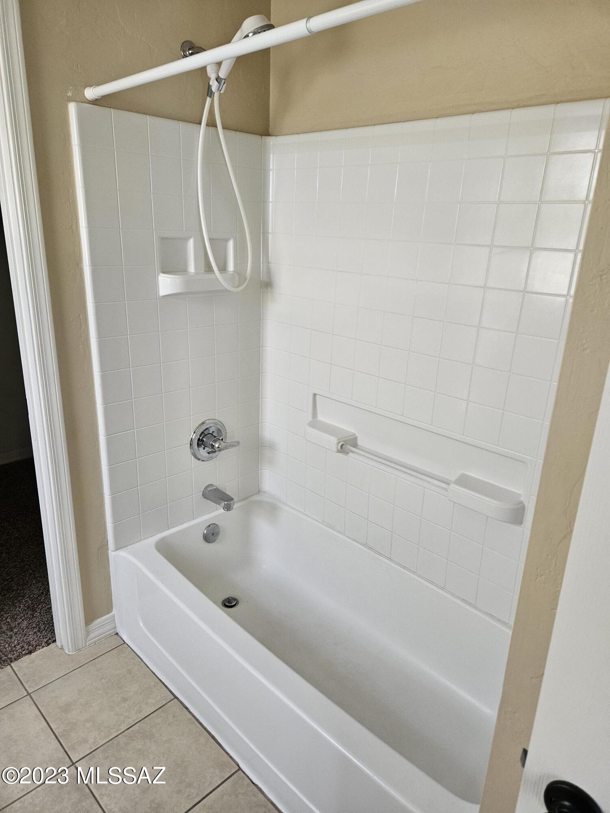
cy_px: 406
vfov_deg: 73.9
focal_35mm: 23
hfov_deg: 58.9
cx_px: 305
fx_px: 540
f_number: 1.8
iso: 250
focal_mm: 5.4
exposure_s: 1/120
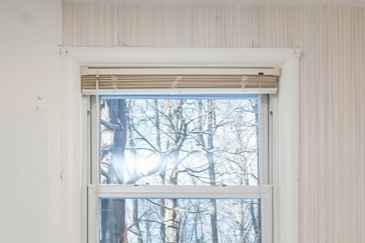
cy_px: 332
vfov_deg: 25.0
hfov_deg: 43.6
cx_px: 181
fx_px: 456
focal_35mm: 45
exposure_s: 1/160
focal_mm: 16
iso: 400
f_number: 6.3
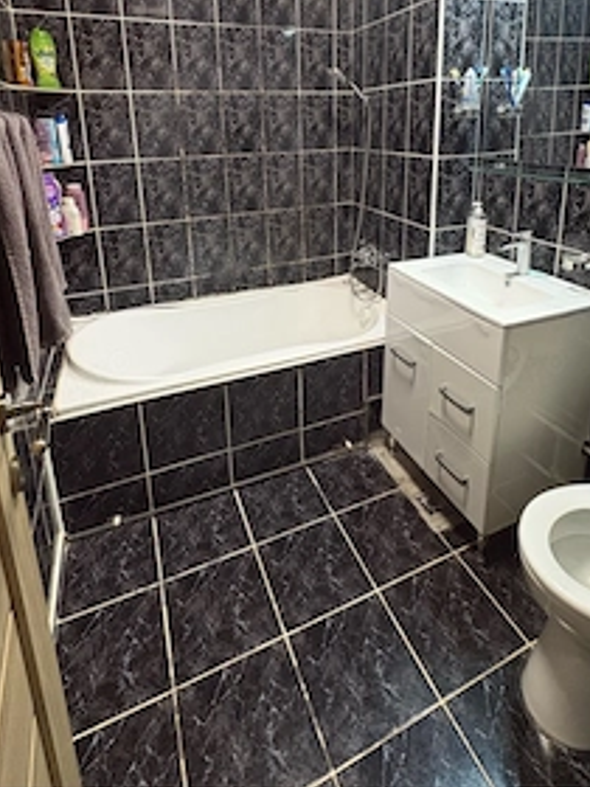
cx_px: 315
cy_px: 230
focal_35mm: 20
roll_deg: +1.2
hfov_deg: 65.9
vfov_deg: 77.6
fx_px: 455
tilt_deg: -13.2
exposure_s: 1/50
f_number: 2.2
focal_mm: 2.22
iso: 320
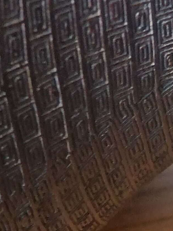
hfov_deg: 11.4
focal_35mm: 130
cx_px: 64
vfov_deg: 14.1
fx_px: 866
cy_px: -129
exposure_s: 1/25
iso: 1250
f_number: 1.8
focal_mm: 5.4
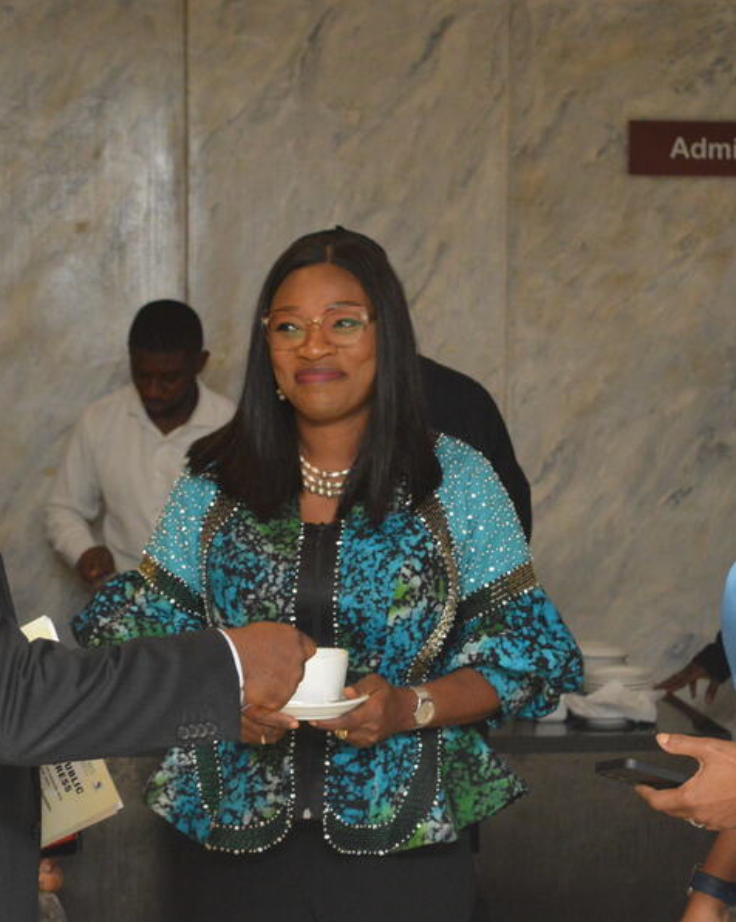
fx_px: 2780
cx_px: 363
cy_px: 461
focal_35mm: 102
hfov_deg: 15.1
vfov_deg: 18.8
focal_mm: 48
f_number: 5.3
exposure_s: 1/125
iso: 3200
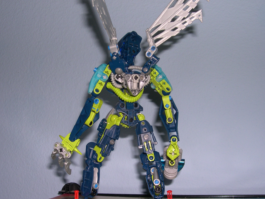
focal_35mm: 45
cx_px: 120
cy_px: 115
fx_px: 344
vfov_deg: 32.1
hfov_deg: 42.0
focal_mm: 8
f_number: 7.6
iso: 100
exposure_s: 1/30
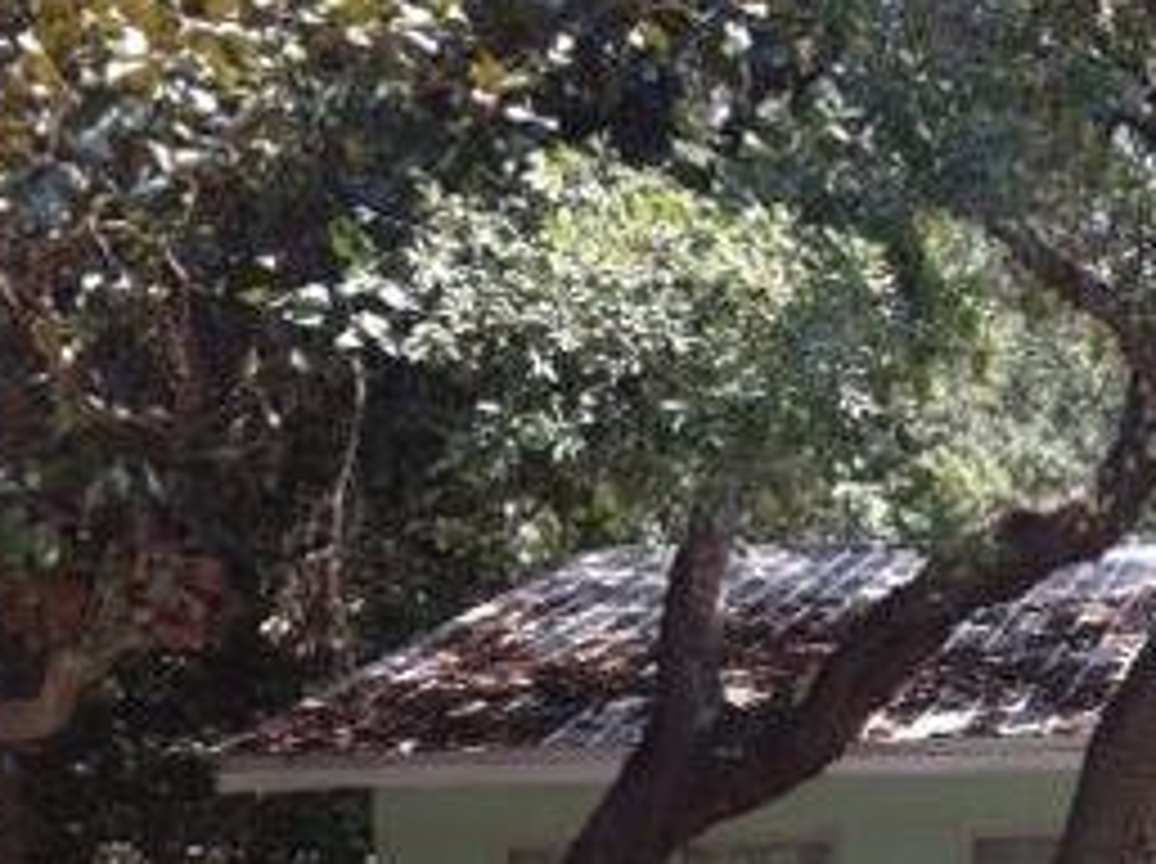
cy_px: 1053
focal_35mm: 87
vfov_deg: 16.2
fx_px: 2901
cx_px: 1300
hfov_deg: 21.3
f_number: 2.8
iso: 80
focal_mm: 3.85
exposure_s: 1/293
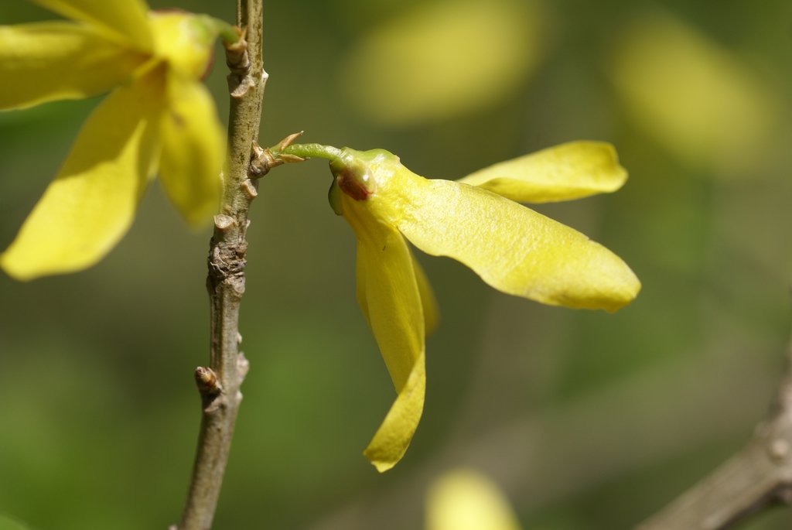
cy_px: 265
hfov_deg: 15.2
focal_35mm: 135
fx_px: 2973
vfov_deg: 10.2
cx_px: 396
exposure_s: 1/200
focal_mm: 90
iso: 100
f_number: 6.3
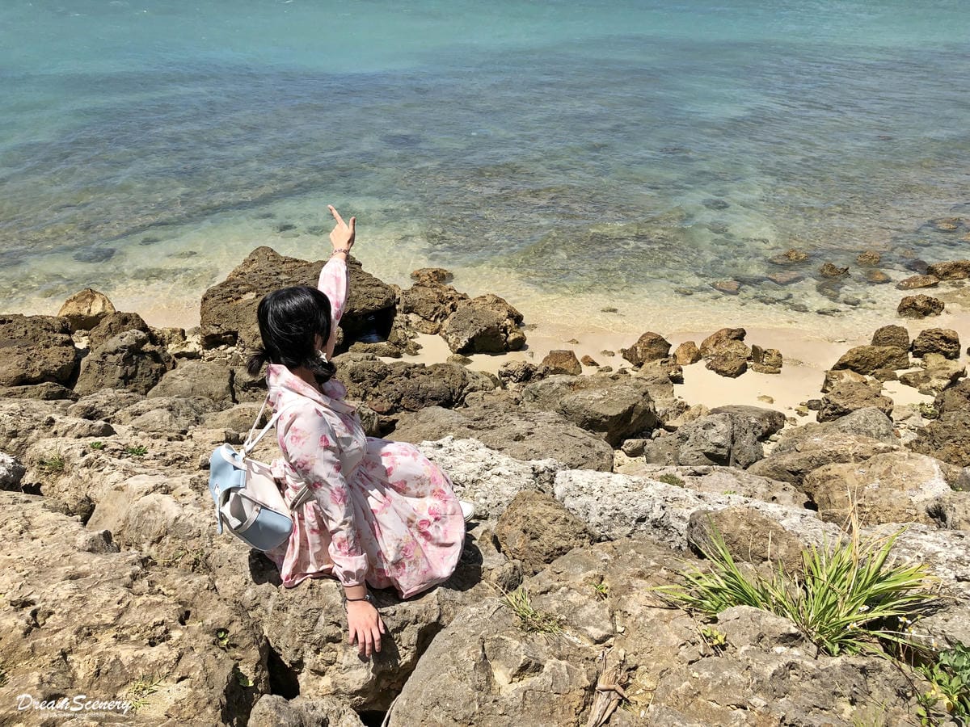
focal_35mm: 28
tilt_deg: -28.8
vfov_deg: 49.7
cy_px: 364
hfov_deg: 63.4
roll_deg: -1.2
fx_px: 785
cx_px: 485
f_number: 1.8
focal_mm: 3.99
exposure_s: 1/3003
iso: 25
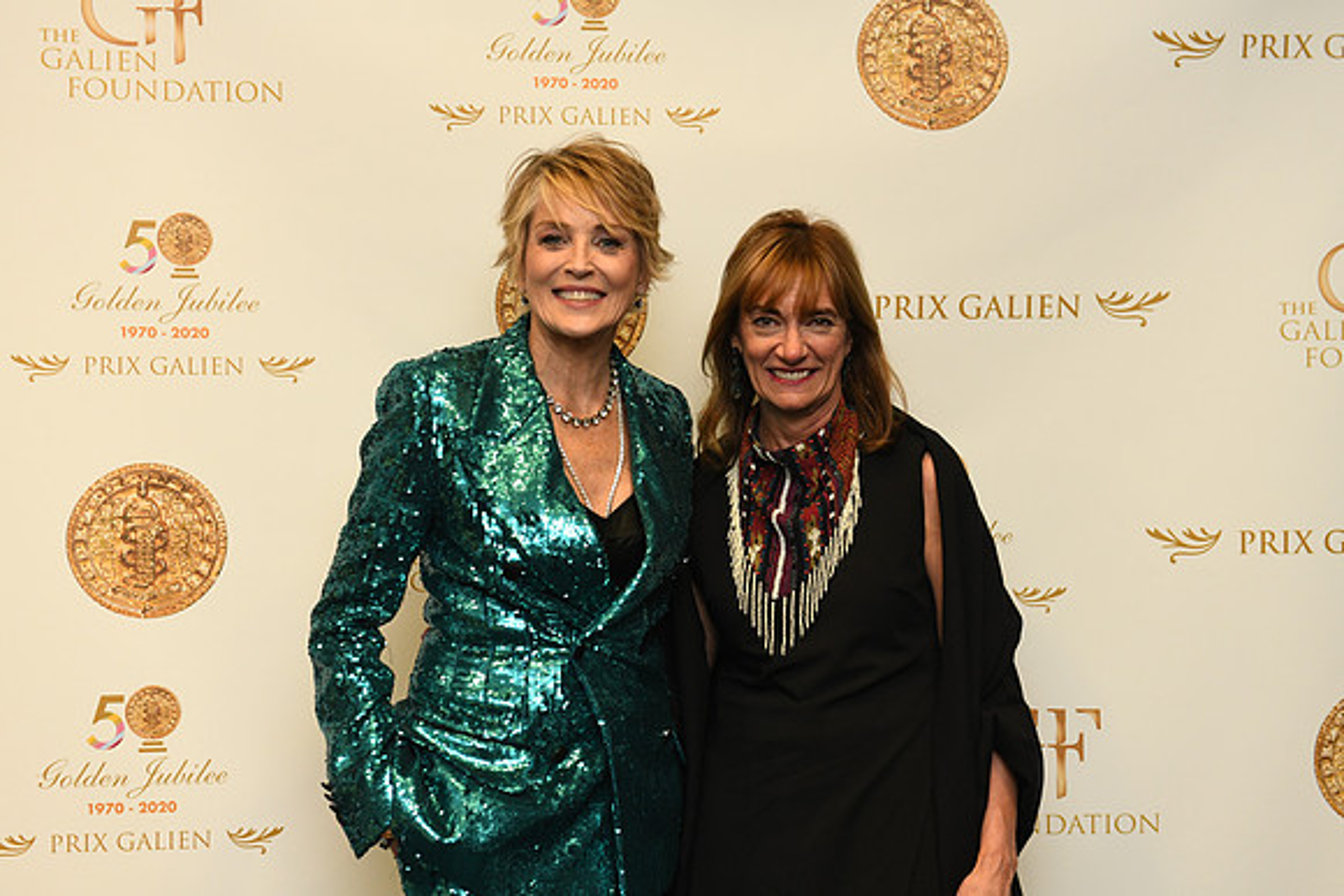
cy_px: 448
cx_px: 672
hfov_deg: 33.4
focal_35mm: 60
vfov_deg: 22.6
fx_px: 2240
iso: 2000
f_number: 5.6
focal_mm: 60
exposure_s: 1/125
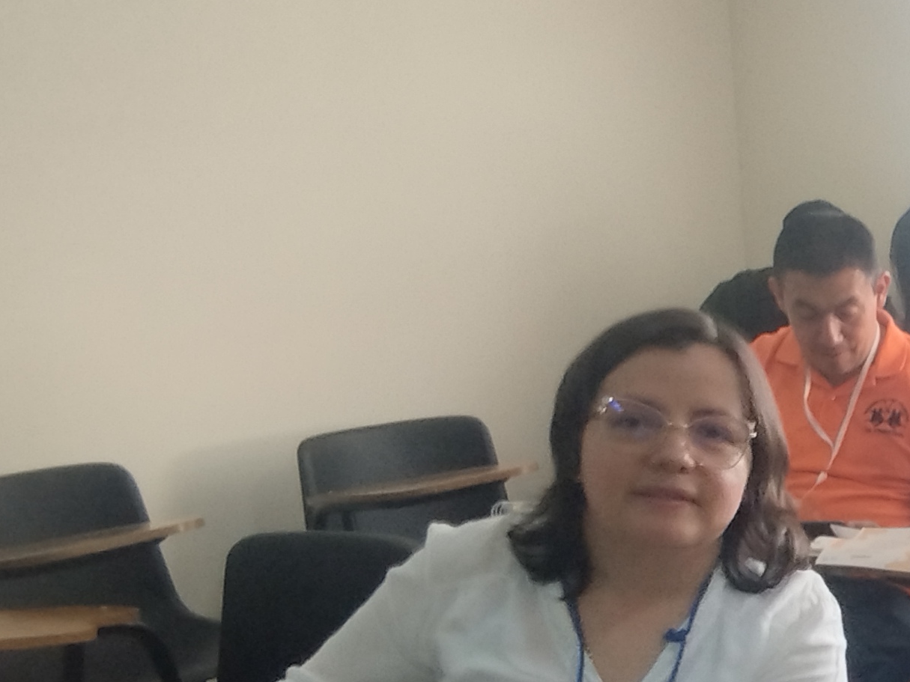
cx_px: 1121
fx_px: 1130
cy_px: 601
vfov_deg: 32.1
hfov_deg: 34.2
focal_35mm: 43
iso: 60
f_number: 2.2
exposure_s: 1/30
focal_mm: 1.65
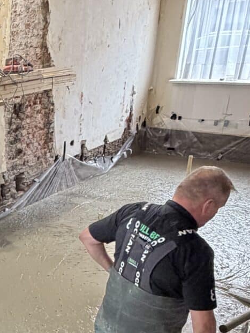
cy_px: 288
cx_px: -1
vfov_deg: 38.9
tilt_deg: -29.6
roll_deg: +3.7
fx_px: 443
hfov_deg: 29.4
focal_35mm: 46
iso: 320
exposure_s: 1/84
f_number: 2.2
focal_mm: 2.22
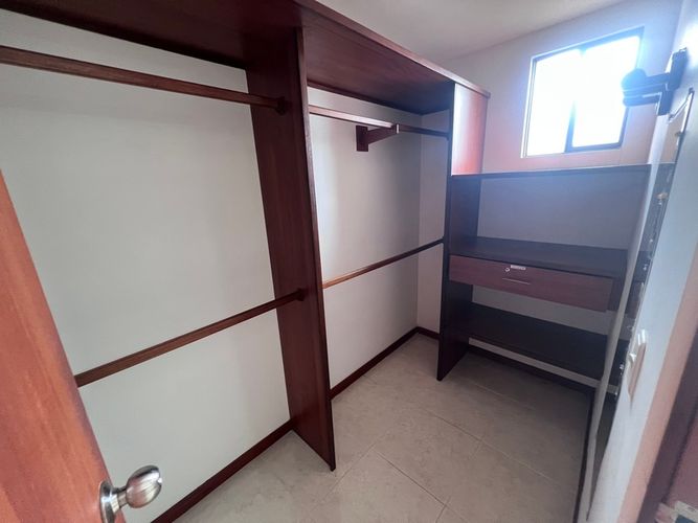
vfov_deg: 89.9
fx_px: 262
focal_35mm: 13
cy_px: 262
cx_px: 349
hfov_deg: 106.2
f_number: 1.8
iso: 250
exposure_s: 1/60
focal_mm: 1.57
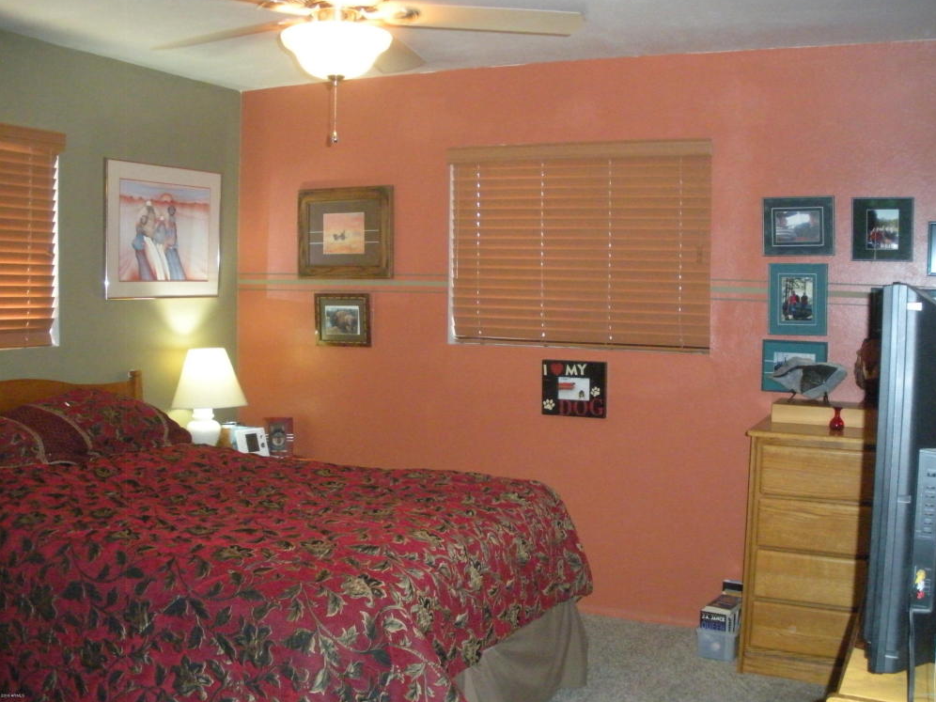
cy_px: 357
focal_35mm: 37
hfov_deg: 50.1
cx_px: 480
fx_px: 1000
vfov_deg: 38.7
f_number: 3.5
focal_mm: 6.3
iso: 800
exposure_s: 1/60
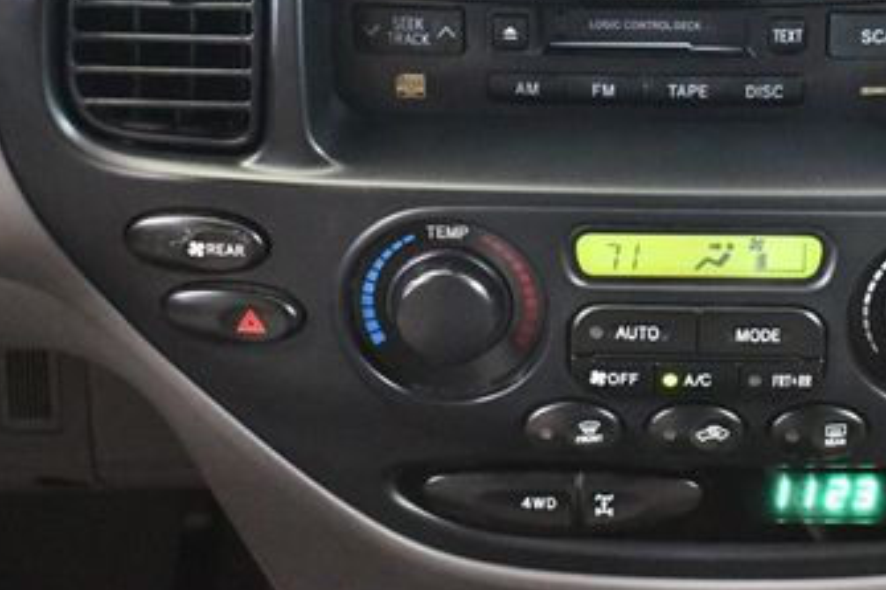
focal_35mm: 86
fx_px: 2115
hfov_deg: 23.4
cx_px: 677
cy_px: 164
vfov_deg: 15.8
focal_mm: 30
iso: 12800
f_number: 4.2
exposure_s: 1/60
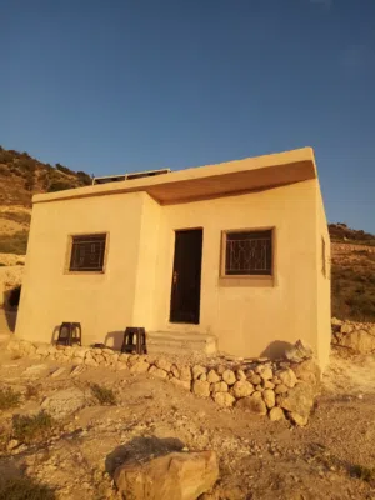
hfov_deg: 53.1
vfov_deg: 67.3
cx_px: 188
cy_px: 250
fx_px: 376
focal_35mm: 26
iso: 109
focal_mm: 3.62
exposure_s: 1/1182
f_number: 1.8
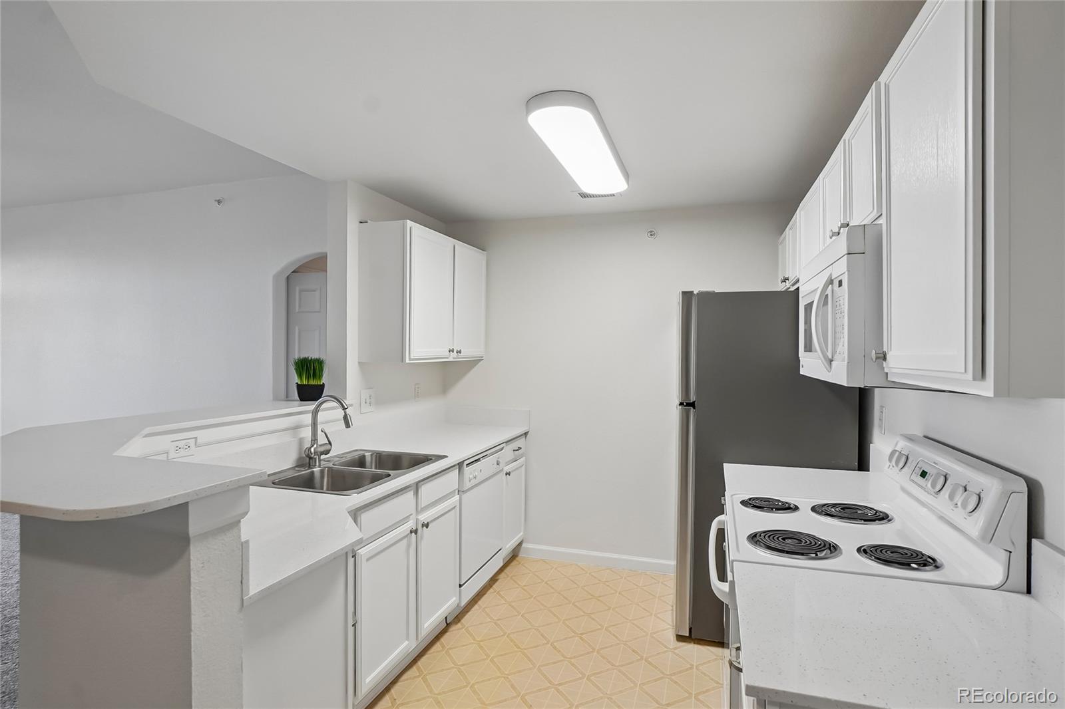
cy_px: 354
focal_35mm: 18
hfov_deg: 90.0
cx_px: 532
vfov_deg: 67.4
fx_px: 532
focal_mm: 12
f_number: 8
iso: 400
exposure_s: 1/30
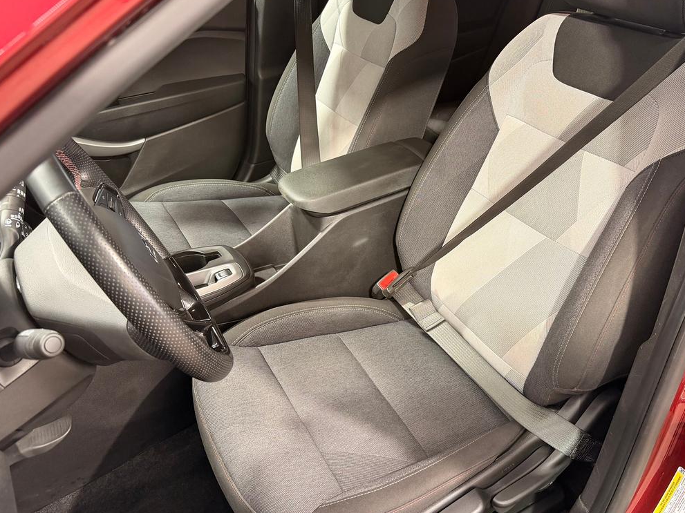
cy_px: 212
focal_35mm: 31
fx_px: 613
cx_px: 393
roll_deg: +2.3
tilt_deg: -30.8
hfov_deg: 58.1
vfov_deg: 45.3
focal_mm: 6.76
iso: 200
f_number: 1.78
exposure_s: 1/60
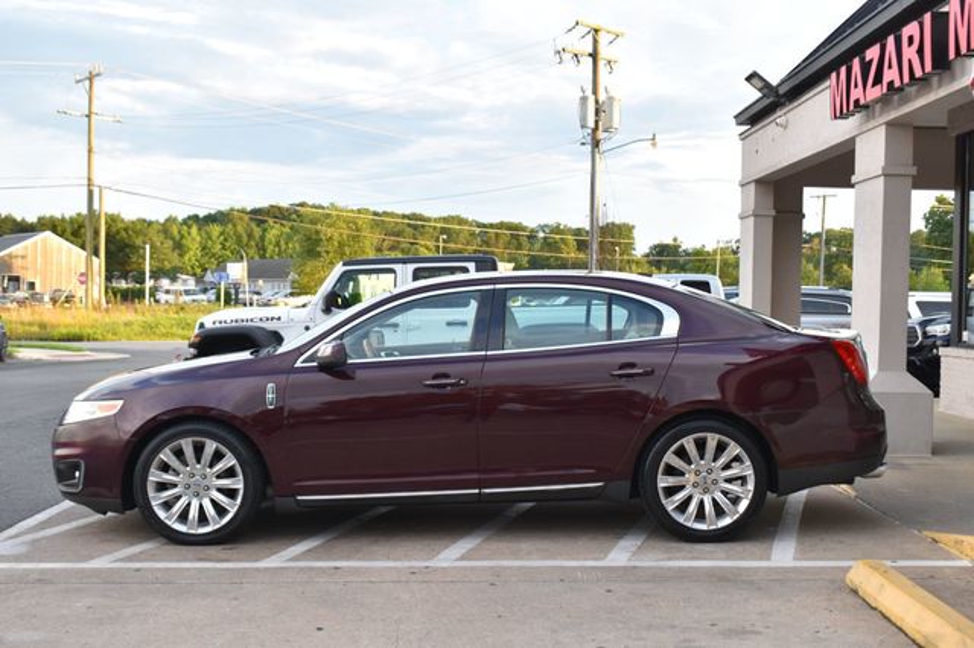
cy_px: 324
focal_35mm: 44
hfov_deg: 45.0
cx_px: 487
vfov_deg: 30.8
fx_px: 1176
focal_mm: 29
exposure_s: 1/125
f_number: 7.1
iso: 400
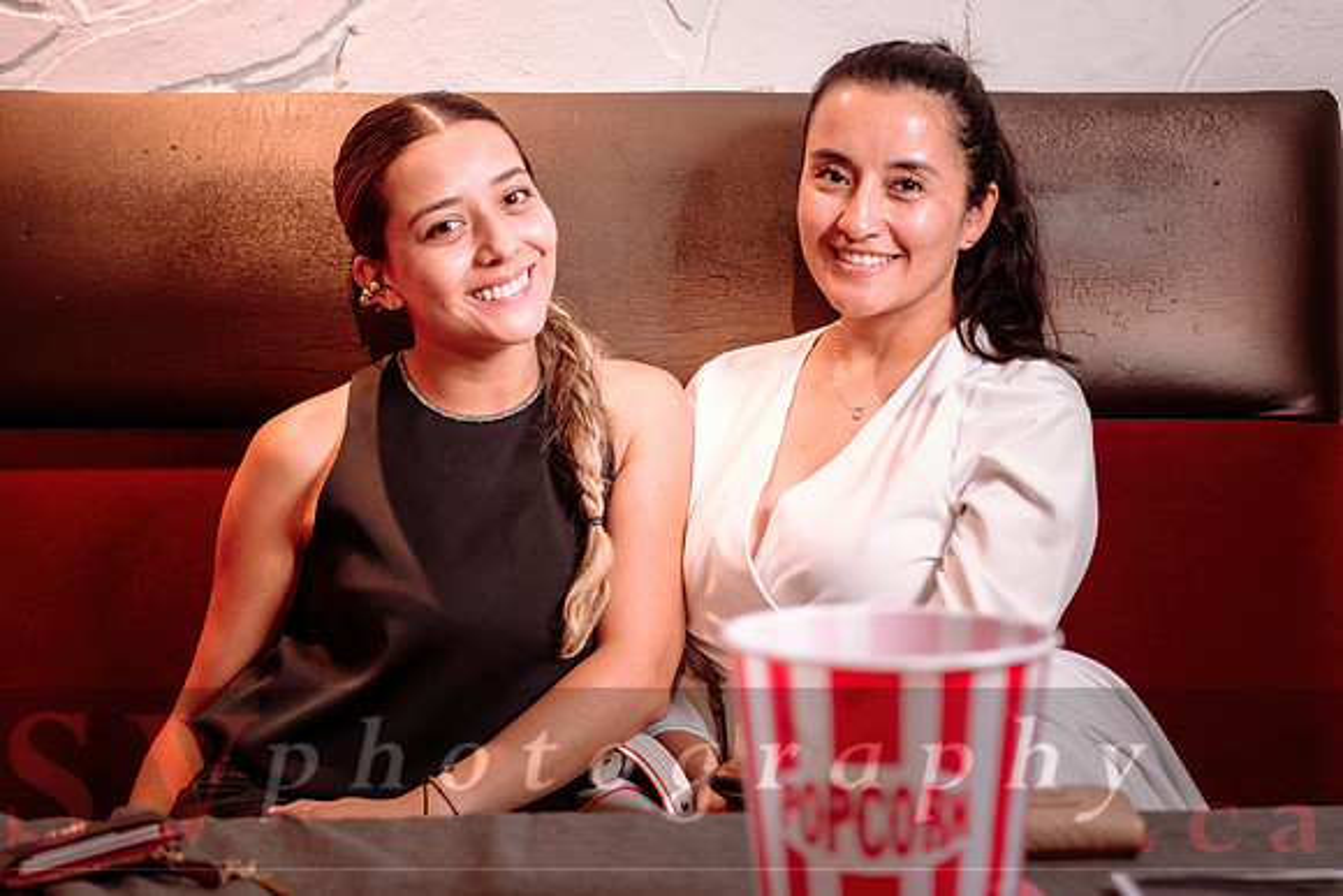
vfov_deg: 19.2
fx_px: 2649
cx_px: 786
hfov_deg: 28.4
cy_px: 375
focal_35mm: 71
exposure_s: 1/30
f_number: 2.8
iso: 800
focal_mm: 60
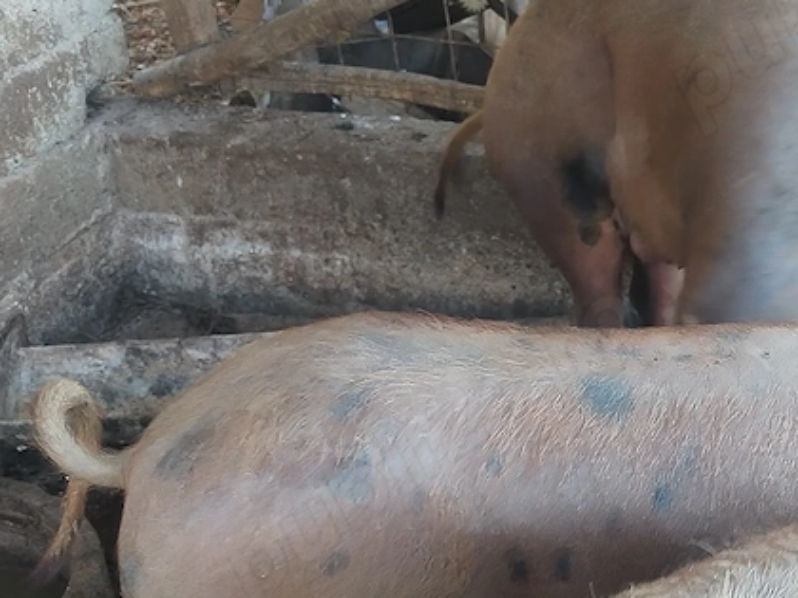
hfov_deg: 27.5
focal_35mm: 69
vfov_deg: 21.1
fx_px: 1591
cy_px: 478
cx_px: 652
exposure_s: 1/50
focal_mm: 4.75
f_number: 1.8
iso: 193
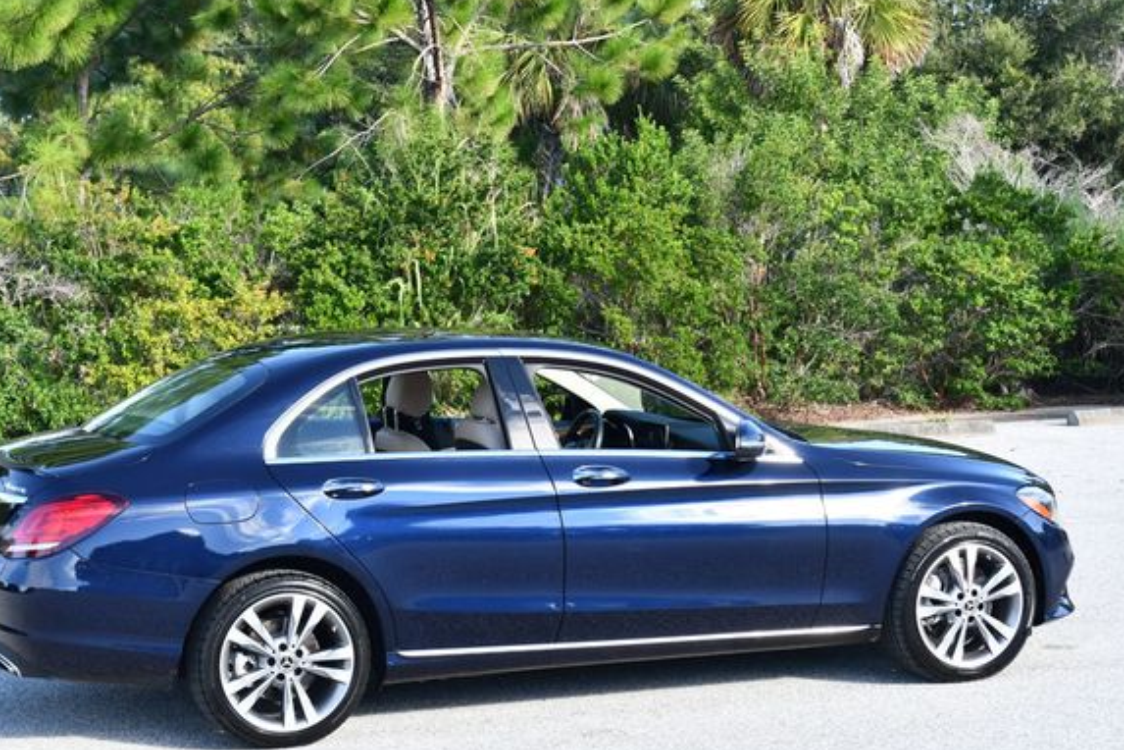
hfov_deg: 26.6
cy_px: 412
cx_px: 514
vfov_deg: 17.9
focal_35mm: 76
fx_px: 2373
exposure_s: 1/250
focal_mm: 34
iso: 280
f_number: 5.6
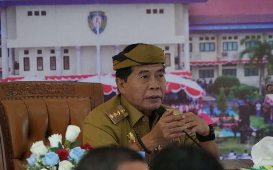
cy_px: 107
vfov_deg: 3.9
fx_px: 2500
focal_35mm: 336
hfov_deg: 6.3
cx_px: 146
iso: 10000
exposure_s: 1/60
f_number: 7.1
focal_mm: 240
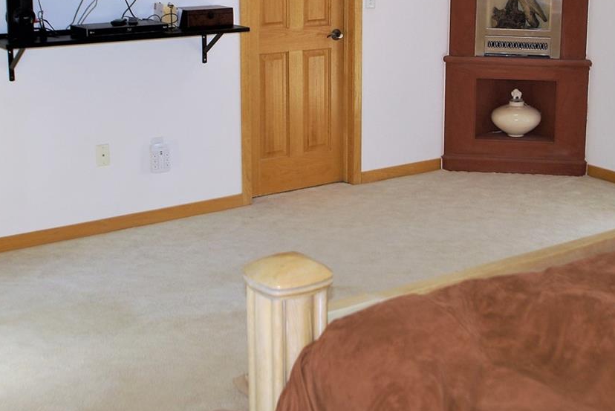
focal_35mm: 58
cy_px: 91
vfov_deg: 23.1
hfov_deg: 34.3
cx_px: 375
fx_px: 991
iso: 100
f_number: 2.8
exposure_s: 1/125
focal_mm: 20
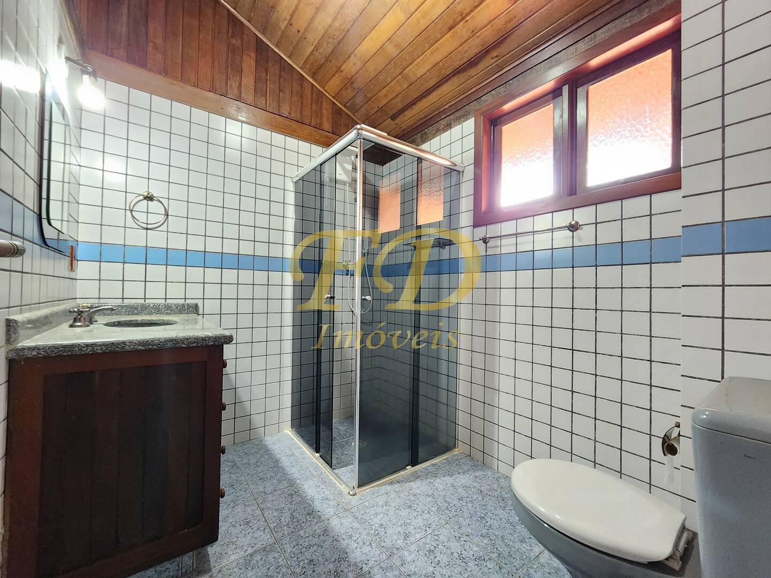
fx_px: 290
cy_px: 289
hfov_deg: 106.2
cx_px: 386
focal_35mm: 13
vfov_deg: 89.9
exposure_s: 1/24
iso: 1000
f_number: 2.2
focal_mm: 2.2
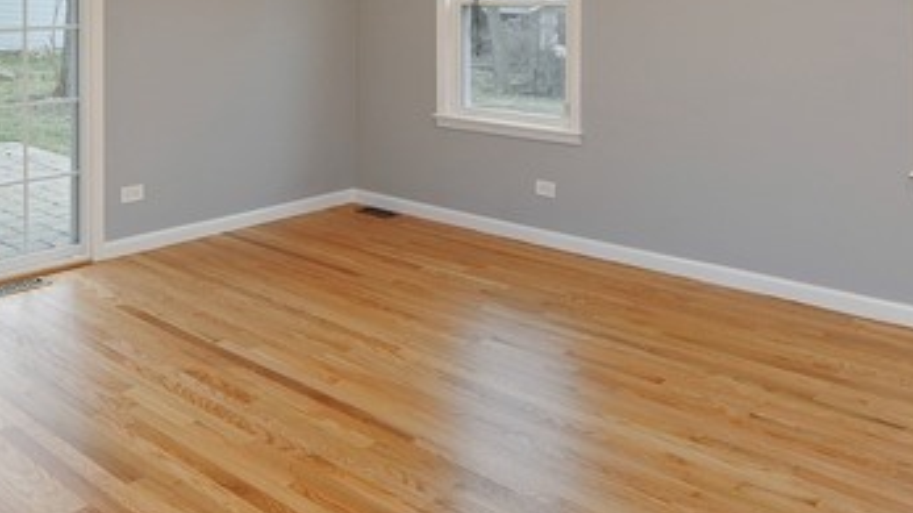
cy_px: -39
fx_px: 920
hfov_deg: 52.8
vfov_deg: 28.5
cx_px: 481
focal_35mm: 38
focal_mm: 14
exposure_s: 1/8
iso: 200
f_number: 8
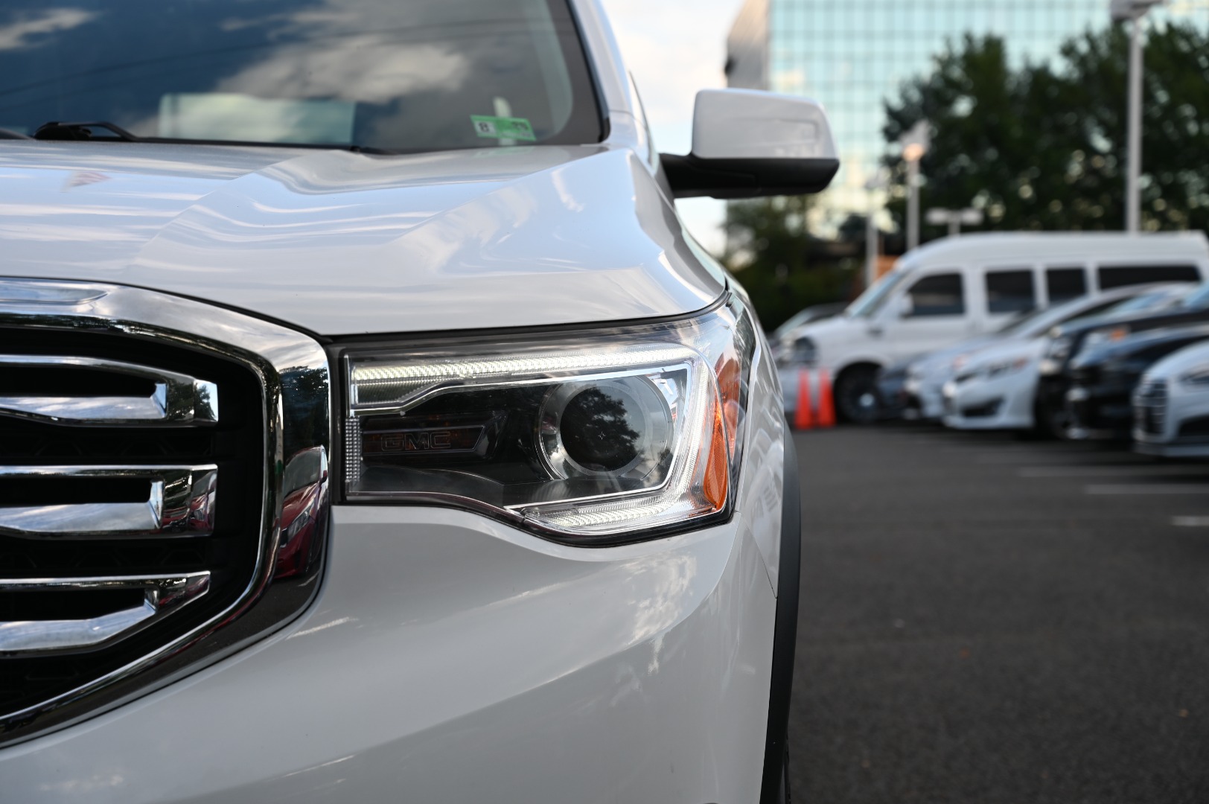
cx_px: 604
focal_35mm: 70
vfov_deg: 19.4
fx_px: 2349
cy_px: 402
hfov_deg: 28.9
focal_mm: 70
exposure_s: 1/250
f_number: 5.6
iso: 125
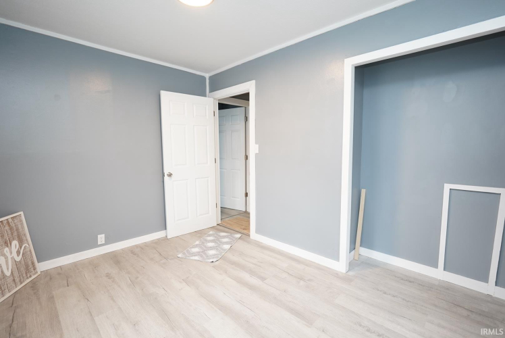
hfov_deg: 96.7
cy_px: 169
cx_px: 252
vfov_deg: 73.8
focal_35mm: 16
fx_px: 225
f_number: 1.8
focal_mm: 11
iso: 250
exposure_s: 1/60
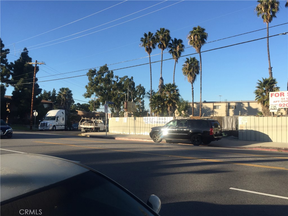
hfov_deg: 61.7
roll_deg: -0.9
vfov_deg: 48.2
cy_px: 108
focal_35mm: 29
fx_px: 241
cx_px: 144
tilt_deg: -1.7
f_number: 2.2
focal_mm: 4.15
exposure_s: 1/1319
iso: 32
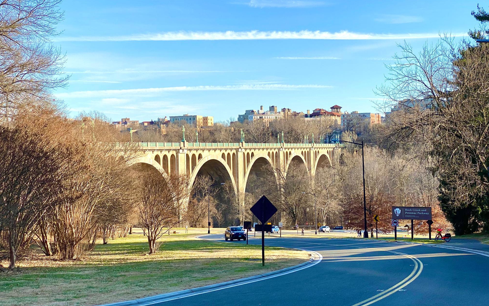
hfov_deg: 36.3
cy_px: 141
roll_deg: +1.2
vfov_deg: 23.1
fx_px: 746
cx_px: 246
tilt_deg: +2.6
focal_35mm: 56
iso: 20
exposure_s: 1/826
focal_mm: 6
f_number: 2
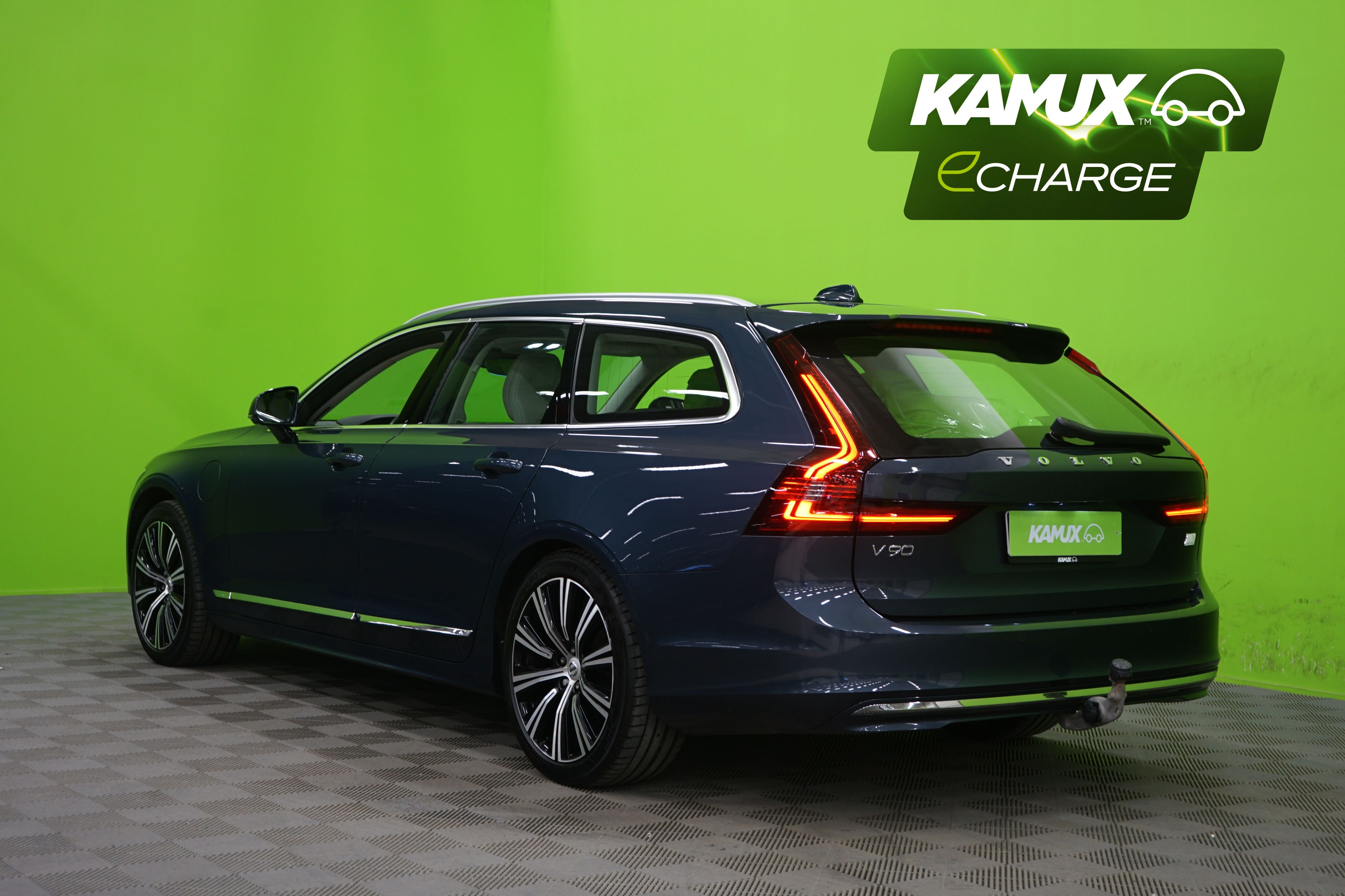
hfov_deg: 40.3
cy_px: 448
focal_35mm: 49
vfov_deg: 27.5
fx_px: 1831
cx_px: 672
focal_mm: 49
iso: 400
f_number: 5
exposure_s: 1/8
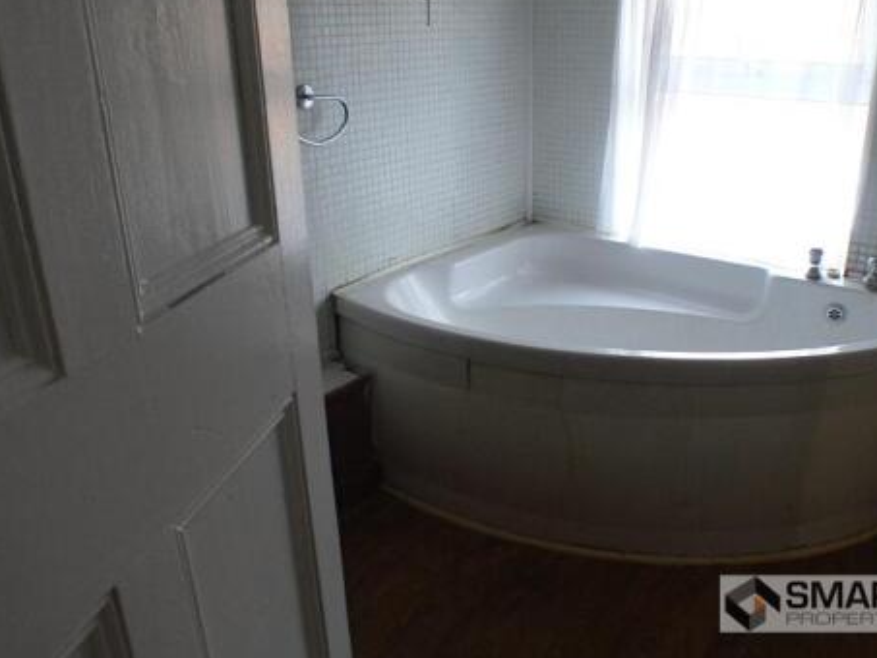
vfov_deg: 32.2
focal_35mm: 45
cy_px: 307
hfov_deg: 42.0
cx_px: 477
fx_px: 1140
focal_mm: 7.5
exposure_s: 1/25
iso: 200
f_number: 2.8
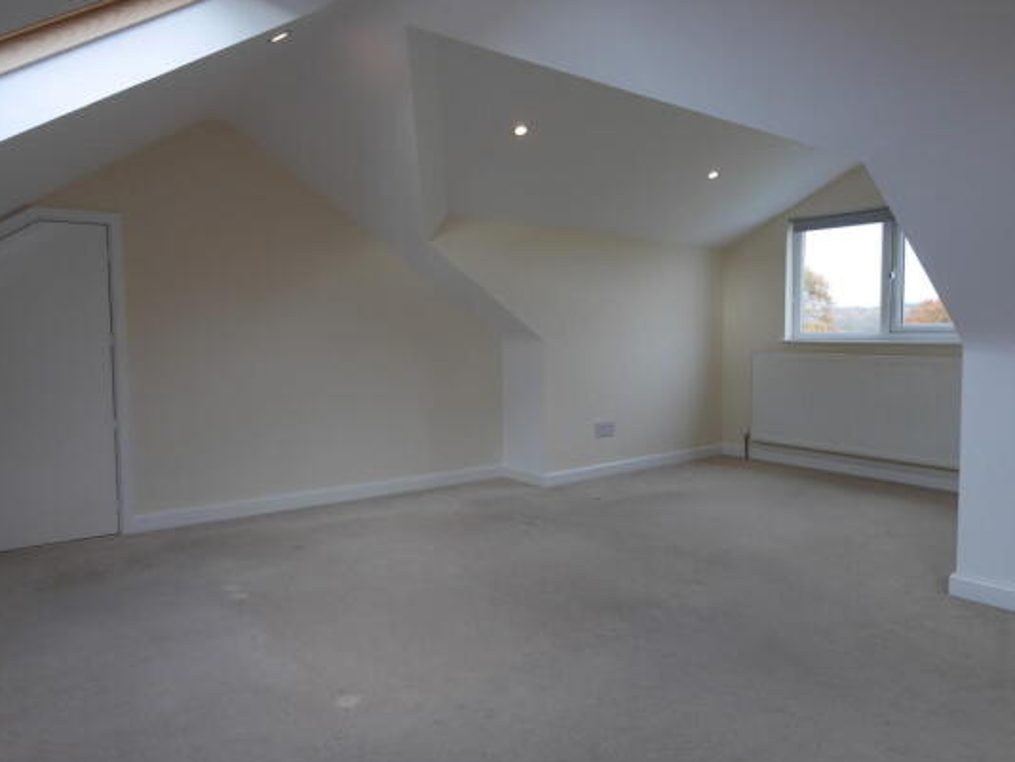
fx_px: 704
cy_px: 368
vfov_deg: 56.8
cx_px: 546
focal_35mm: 24
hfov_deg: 71.5
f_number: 6.3
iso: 320
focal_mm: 11
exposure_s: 1/60
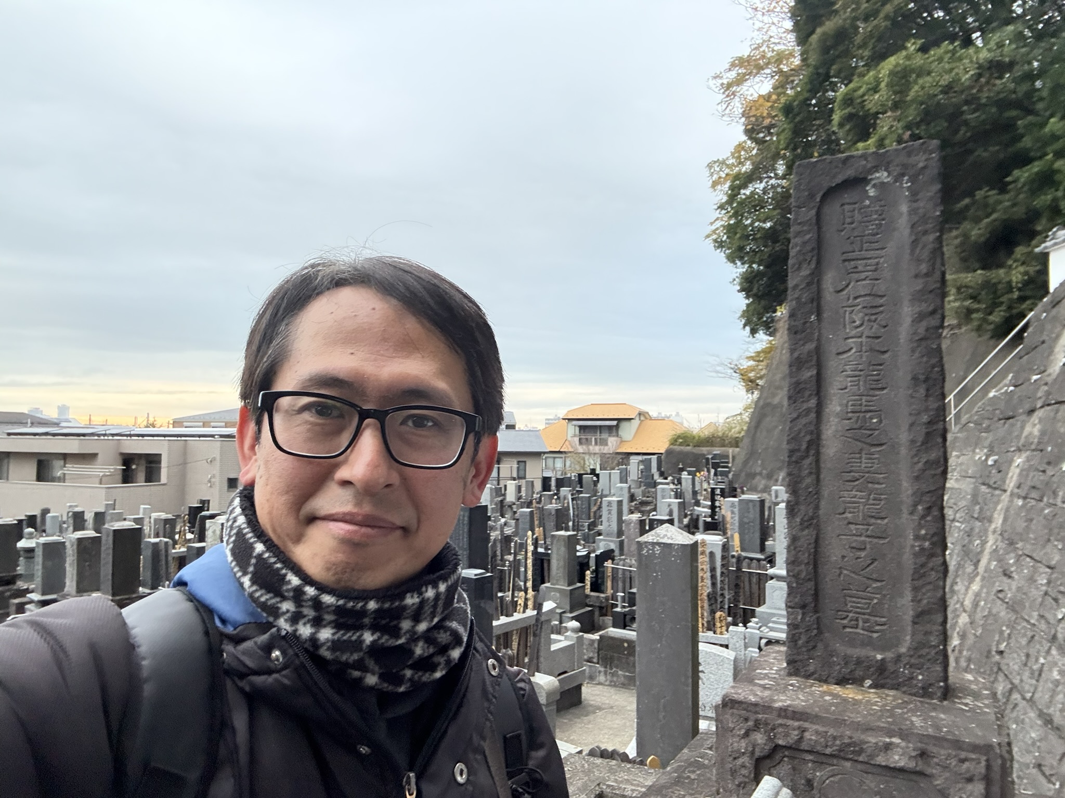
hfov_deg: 73.9
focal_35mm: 23
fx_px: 708
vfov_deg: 58.9
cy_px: 399
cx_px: 532
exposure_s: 1/36
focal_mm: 2.69
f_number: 1.9
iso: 400
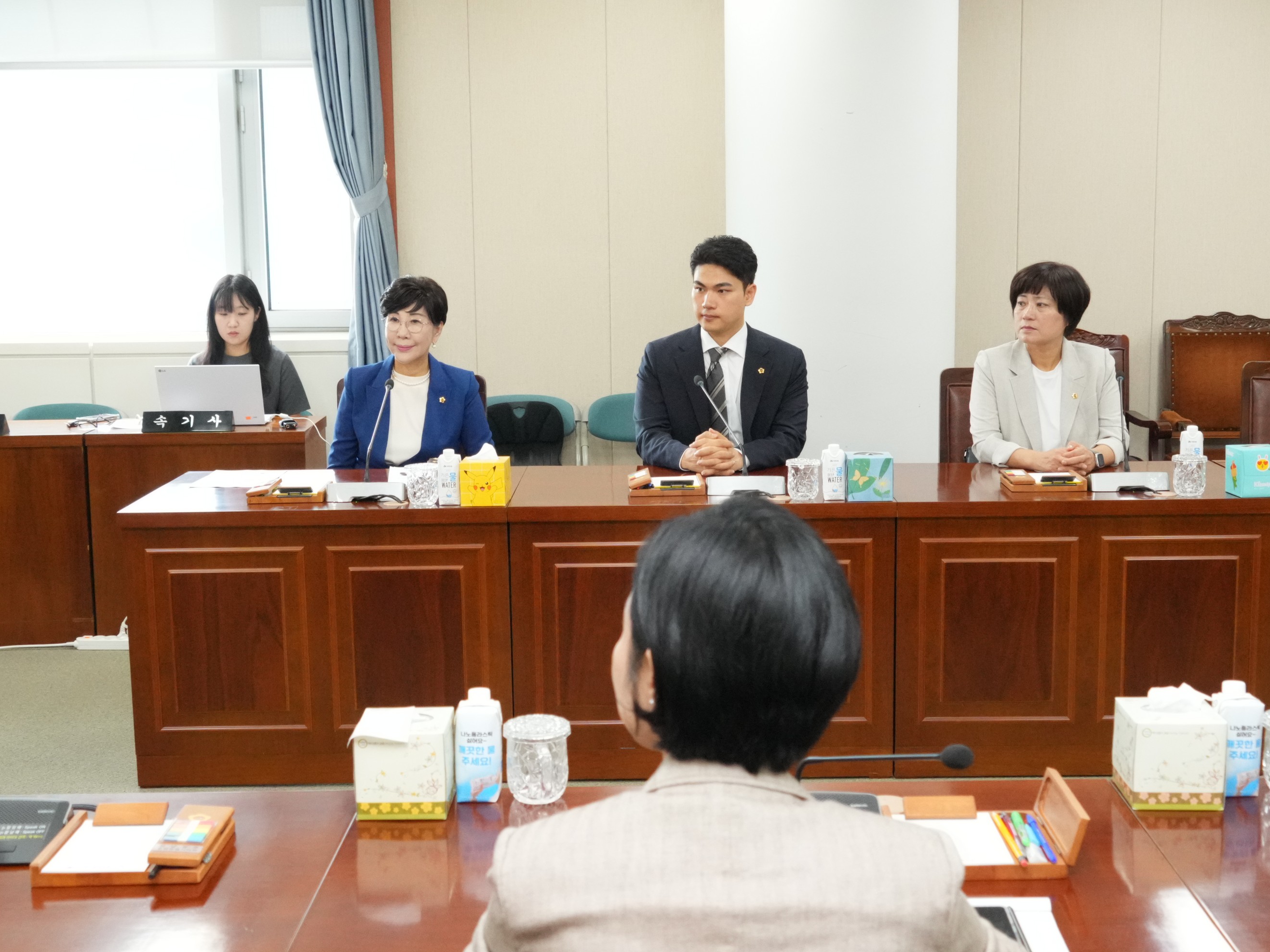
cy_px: 482
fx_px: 1688
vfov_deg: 31.5
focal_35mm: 46
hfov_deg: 41.2
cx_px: 668
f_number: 5.6
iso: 6400
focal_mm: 28
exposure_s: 1/250
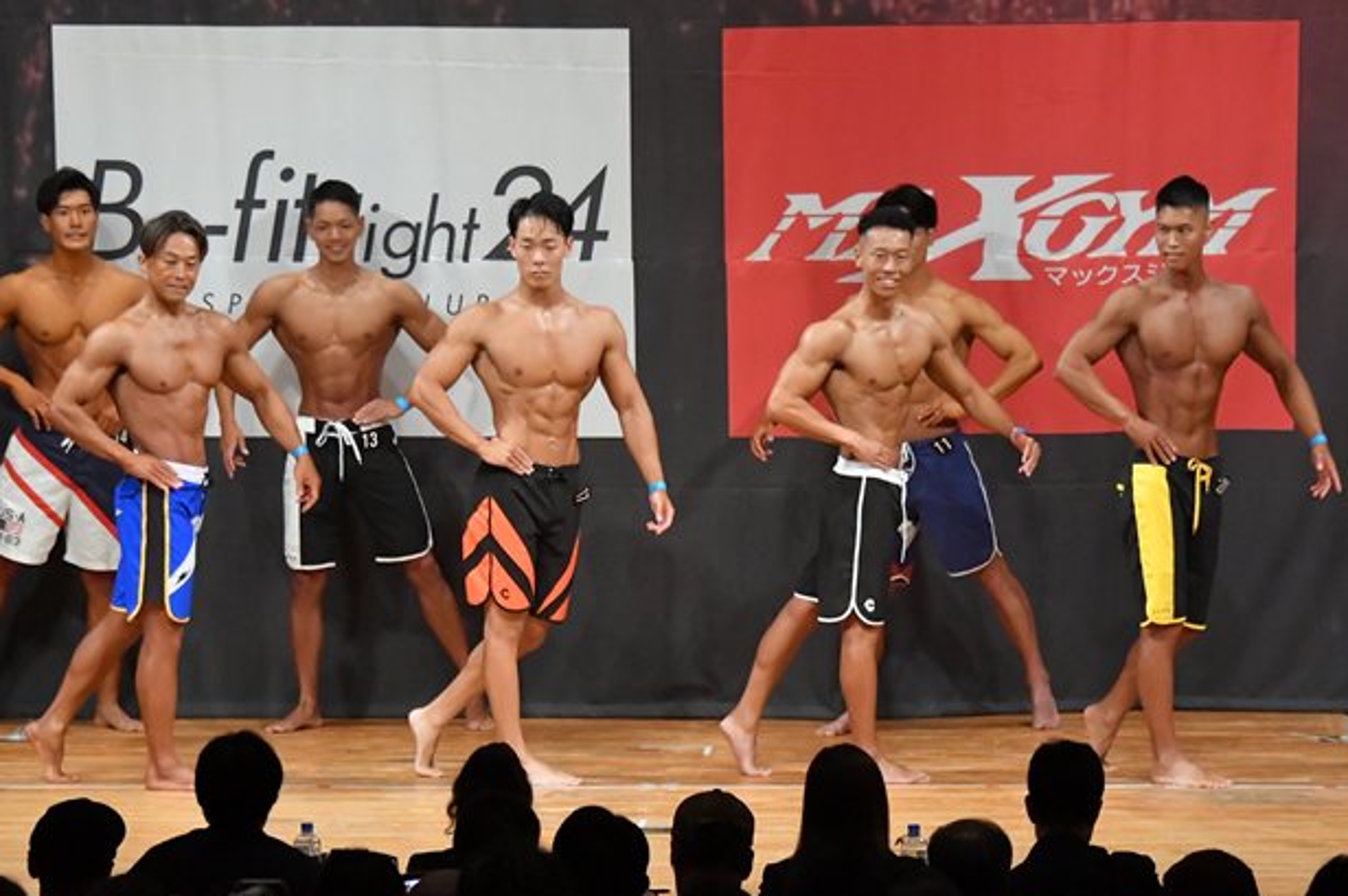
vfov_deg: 6.9
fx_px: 7408
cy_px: 548
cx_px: 709
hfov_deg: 10.4
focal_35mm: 198
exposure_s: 1/400
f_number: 5.6
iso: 8000
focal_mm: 105
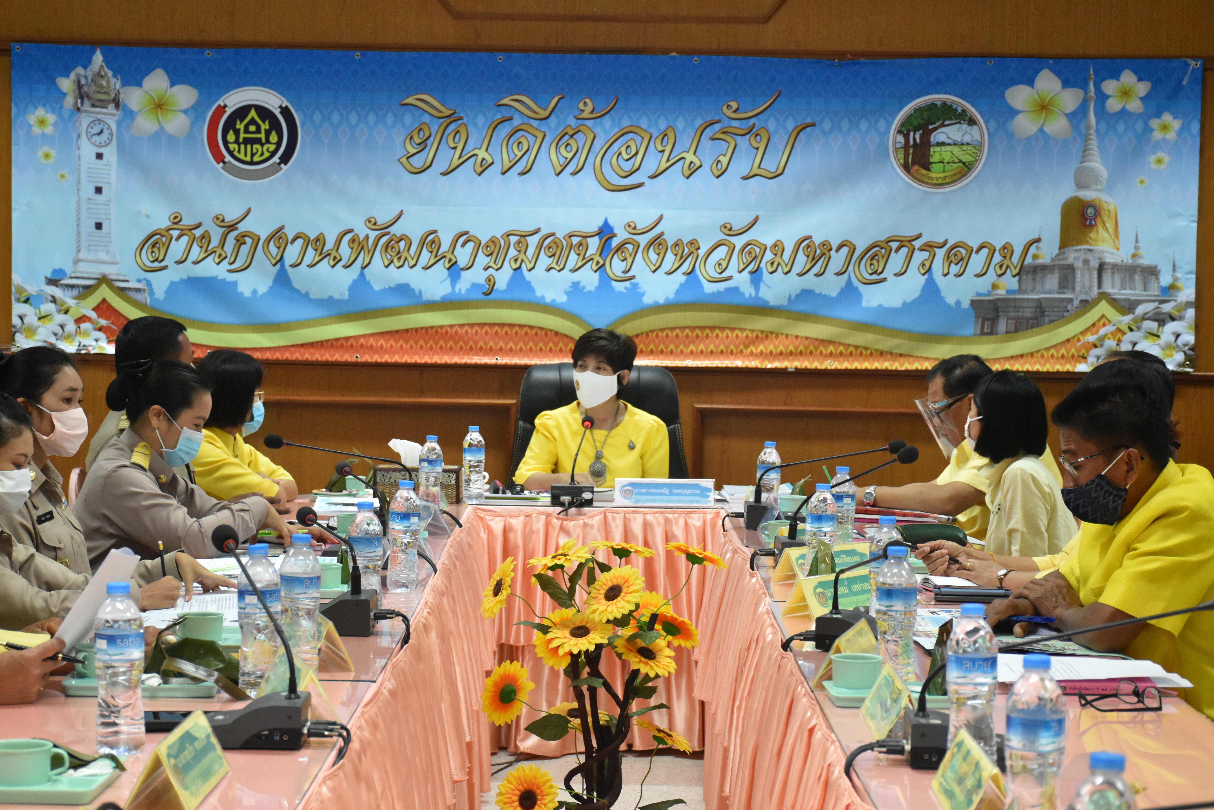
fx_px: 2529
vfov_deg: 18.2
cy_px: 405
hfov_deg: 27.0
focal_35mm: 75
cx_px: 607
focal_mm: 50
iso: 3200
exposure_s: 1/160
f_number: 6.3
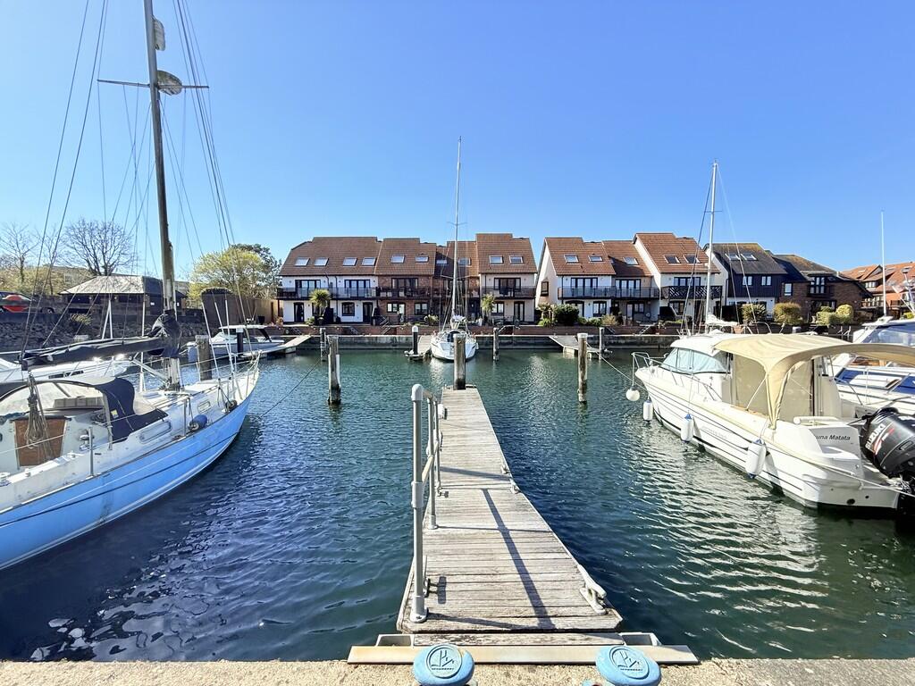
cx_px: 458
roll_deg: -0.4
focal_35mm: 14
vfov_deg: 85.7
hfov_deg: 102.1
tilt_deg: -3.5
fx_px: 370
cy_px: 343
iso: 64
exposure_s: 1/1534
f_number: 2.2
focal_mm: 2.22
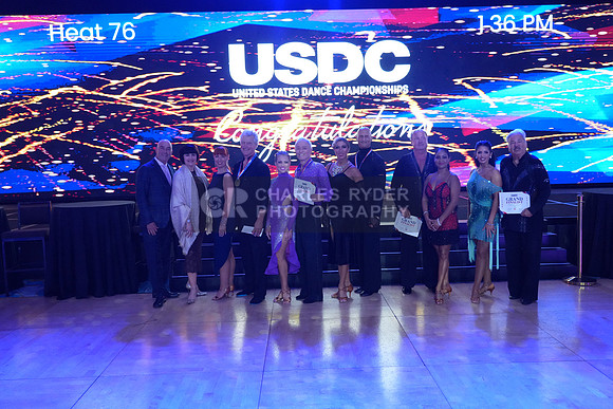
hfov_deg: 61.9
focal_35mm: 30
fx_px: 511
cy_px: 204
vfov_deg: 43.6
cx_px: 306
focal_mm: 30
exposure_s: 1/640
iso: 5000
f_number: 4
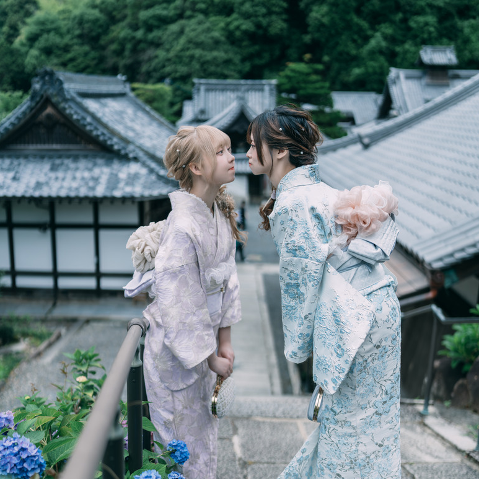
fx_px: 704
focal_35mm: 45
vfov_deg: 36.9
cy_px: 340
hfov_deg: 37.6
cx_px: 238
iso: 64
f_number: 1.4
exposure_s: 1/4000
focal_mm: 35
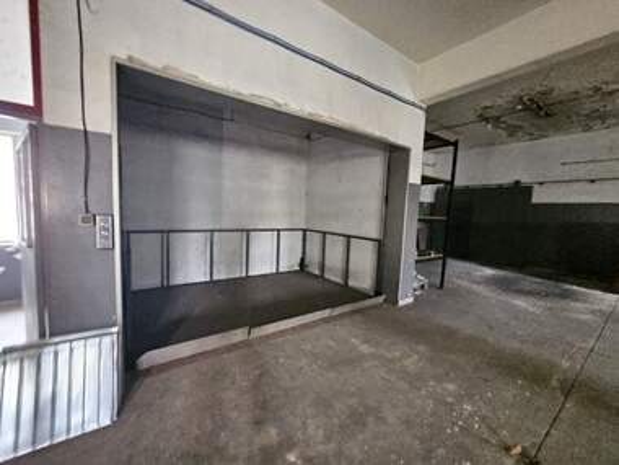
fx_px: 232
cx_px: 310
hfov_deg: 106.2
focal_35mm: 13
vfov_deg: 89.9
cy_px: 232
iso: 1000
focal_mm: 2.2
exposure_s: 1/24
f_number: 2.2
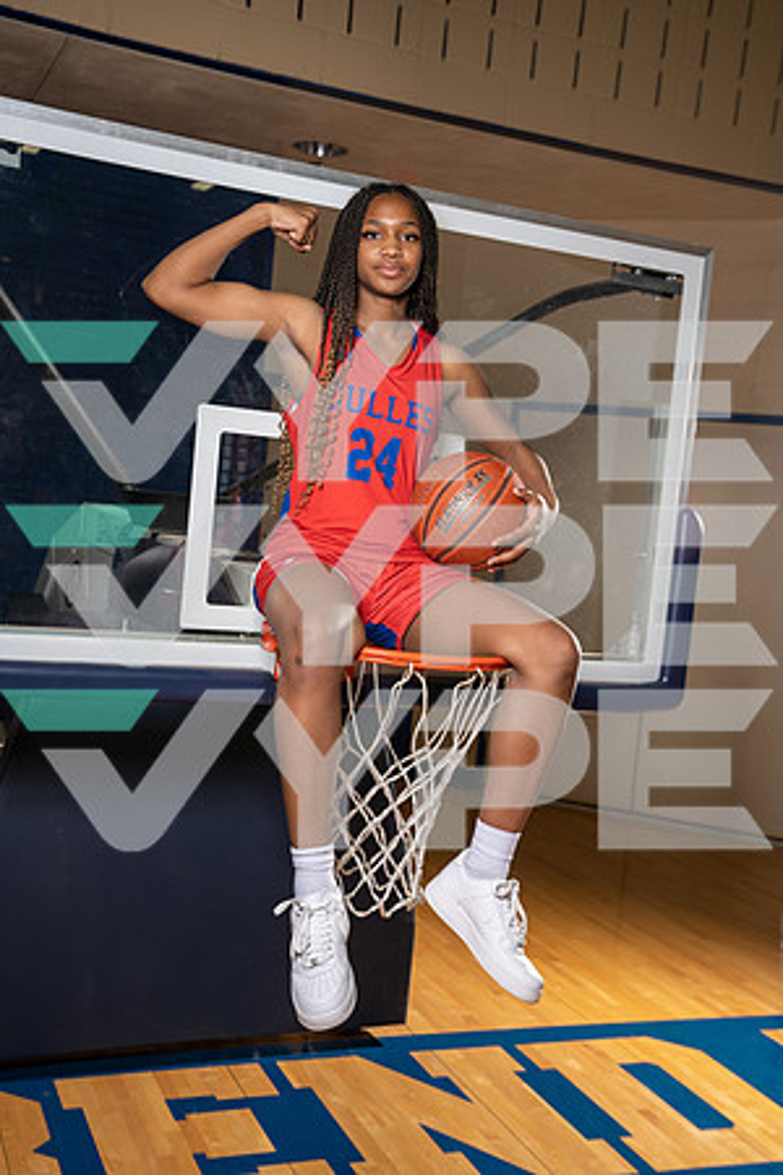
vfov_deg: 47.4
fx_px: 1338
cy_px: 588
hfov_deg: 32.6
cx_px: 392
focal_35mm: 41
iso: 400
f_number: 5.6
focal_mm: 41
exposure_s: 1/250
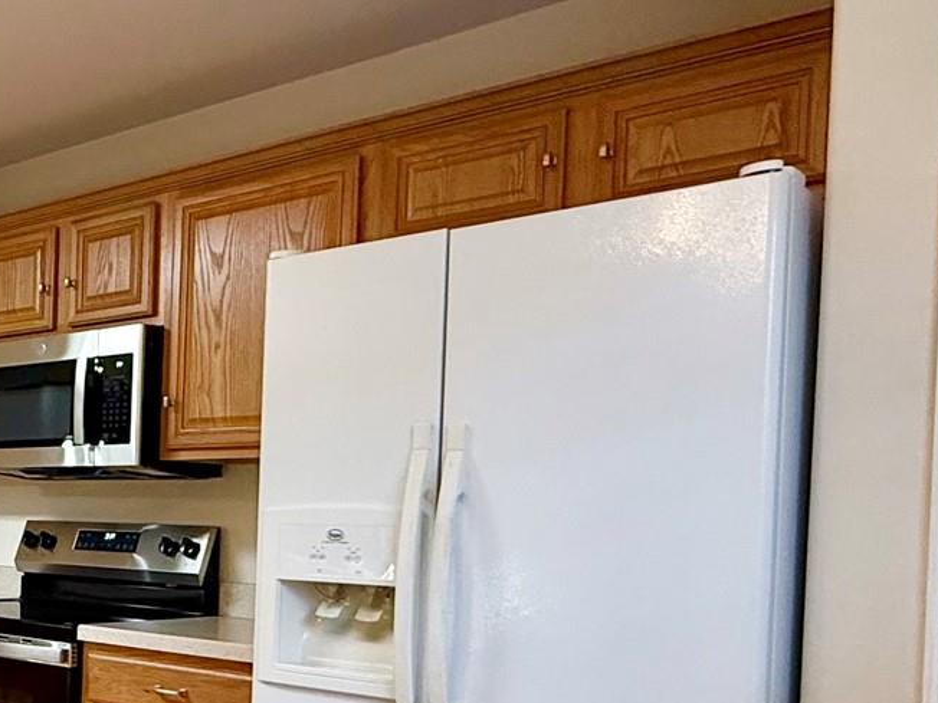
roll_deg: -1.6
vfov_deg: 32.1
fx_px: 1192
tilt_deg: -1.1
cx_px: -111
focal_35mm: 44
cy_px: 552
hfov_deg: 36.0
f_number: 2.2
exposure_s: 1/60
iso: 200
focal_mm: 2.22
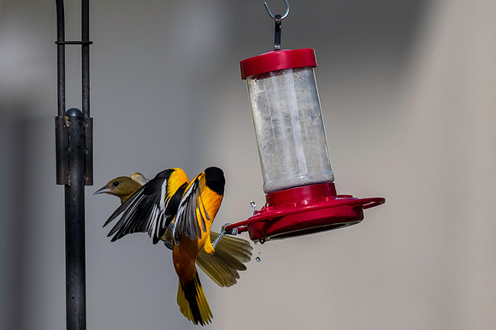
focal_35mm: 1128
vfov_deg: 1.2
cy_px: 49
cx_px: 132
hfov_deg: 1.8
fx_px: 15533
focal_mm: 600
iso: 900
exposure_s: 1/4000
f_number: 7.1
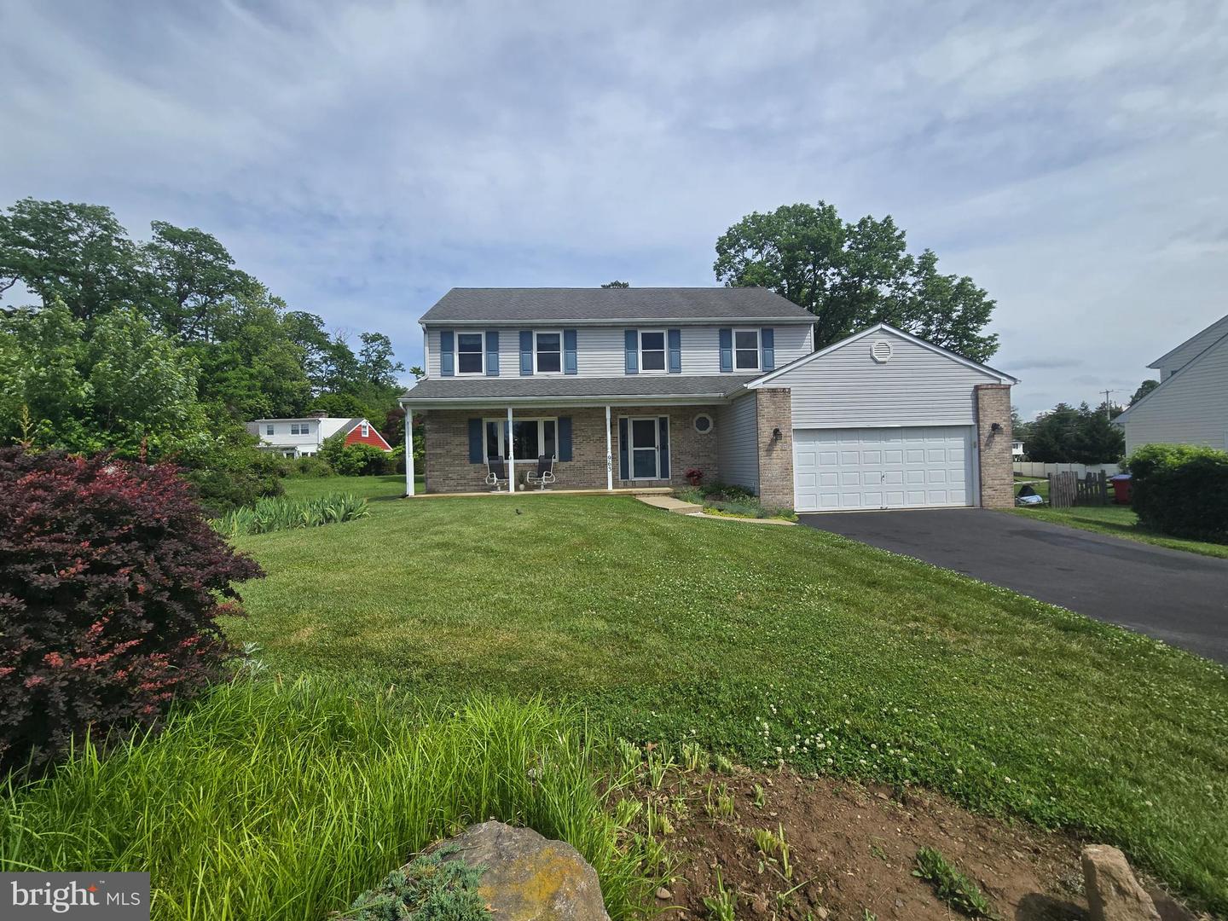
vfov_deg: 89.9
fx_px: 461
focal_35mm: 13
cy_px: 460
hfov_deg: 106.2
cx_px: 614
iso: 50
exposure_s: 1/3778
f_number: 2.2
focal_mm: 2.2
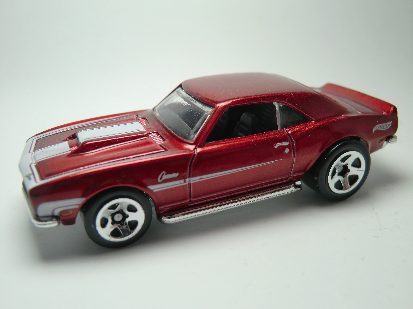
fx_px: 406
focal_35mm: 34
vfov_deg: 41.8
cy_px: 154
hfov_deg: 54.0
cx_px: 206
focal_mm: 6.1
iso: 64
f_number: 3.6
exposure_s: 1/160
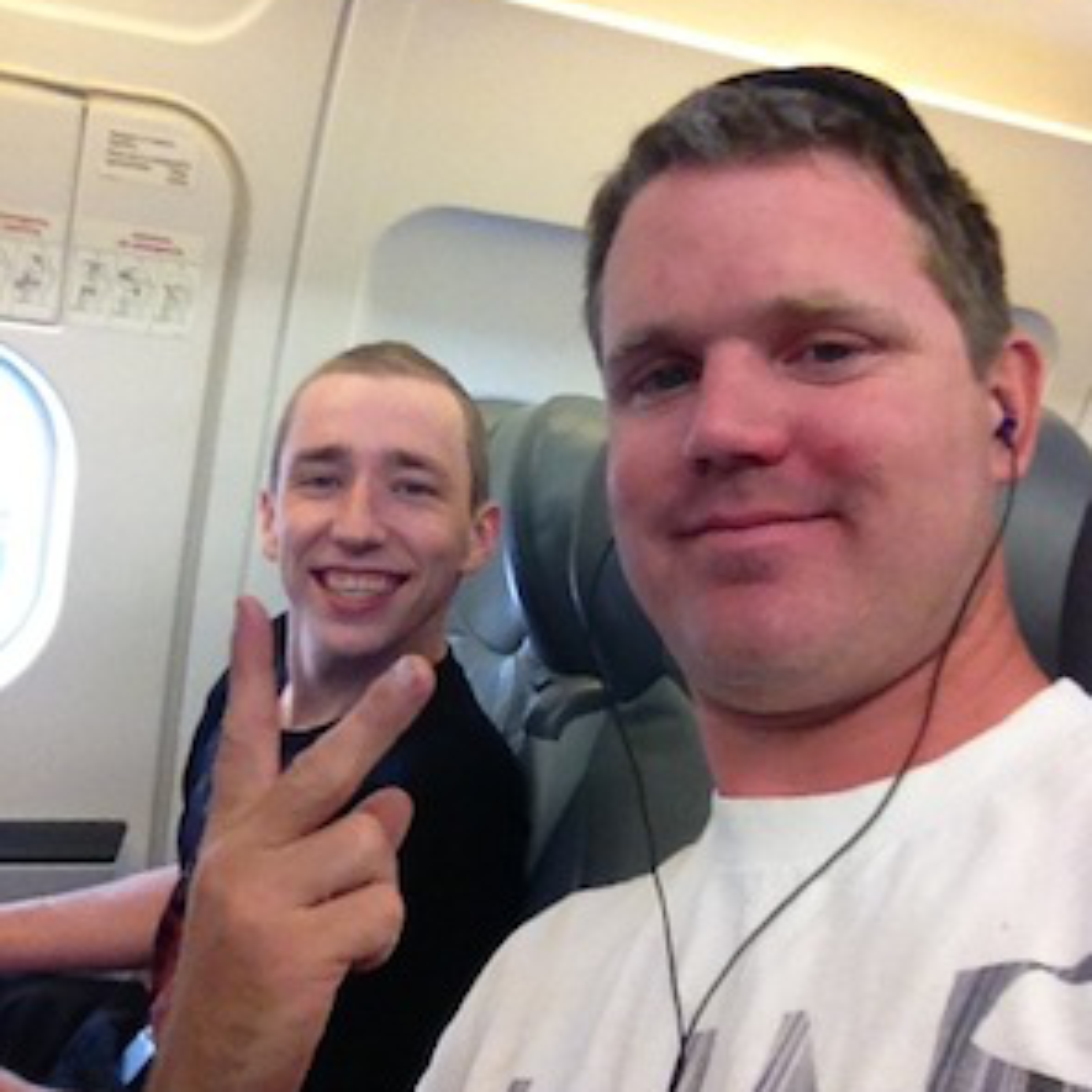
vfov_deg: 40.0
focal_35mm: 42
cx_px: 552
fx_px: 1499
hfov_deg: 40.0
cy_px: 507
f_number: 2.4
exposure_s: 1/30
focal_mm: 1.85
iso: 160
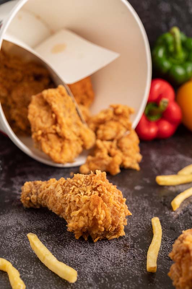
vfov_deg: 33.4
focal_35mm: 60
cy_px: 144
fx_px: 481
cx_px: 96
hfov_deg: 22.6
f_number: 6.3
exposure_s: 1/125
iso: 100
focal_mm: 60
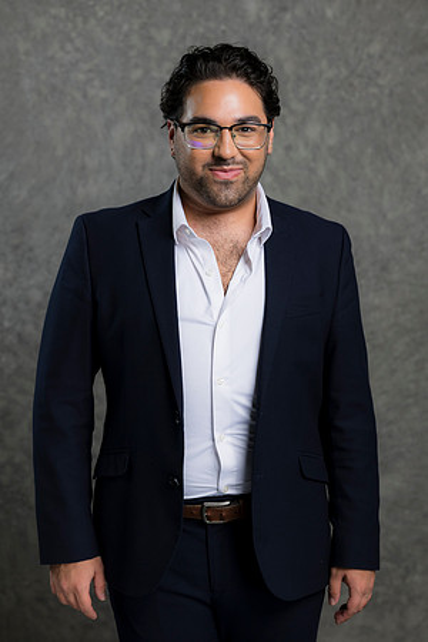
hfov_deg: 16.1
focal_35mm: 85
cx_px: 214
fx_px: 1516
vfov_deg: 23.9
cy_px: 321
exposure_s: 1/200
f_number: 5
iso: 125
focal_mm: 85
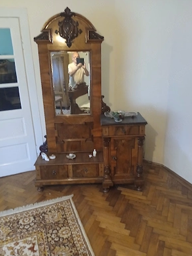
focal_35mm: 27
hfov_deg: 51.4
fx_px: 200
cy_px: 128
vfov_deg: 65.3
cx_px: 97
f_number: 1.8
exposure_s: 1/20
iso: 800
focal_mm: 3.98
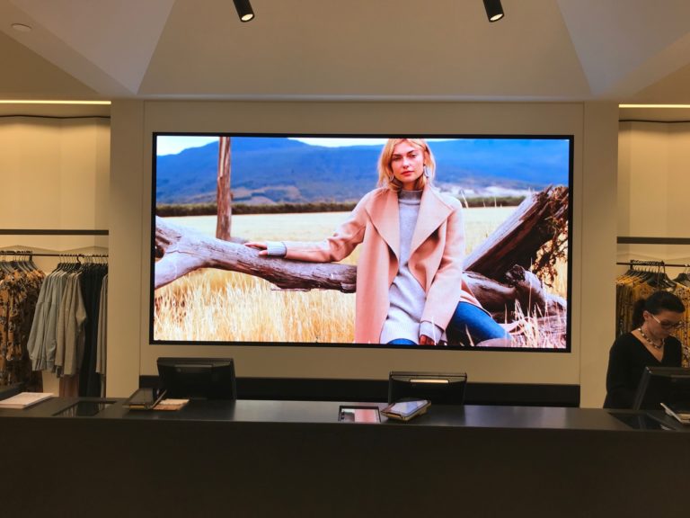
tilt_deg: -0.1
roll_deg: -1.1
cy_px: 259
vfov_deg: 49.7
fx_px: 558
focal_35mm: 28
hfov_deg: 63.4
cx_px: 345
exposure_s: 1/115
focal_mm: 3.99
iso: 20
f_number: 1.8
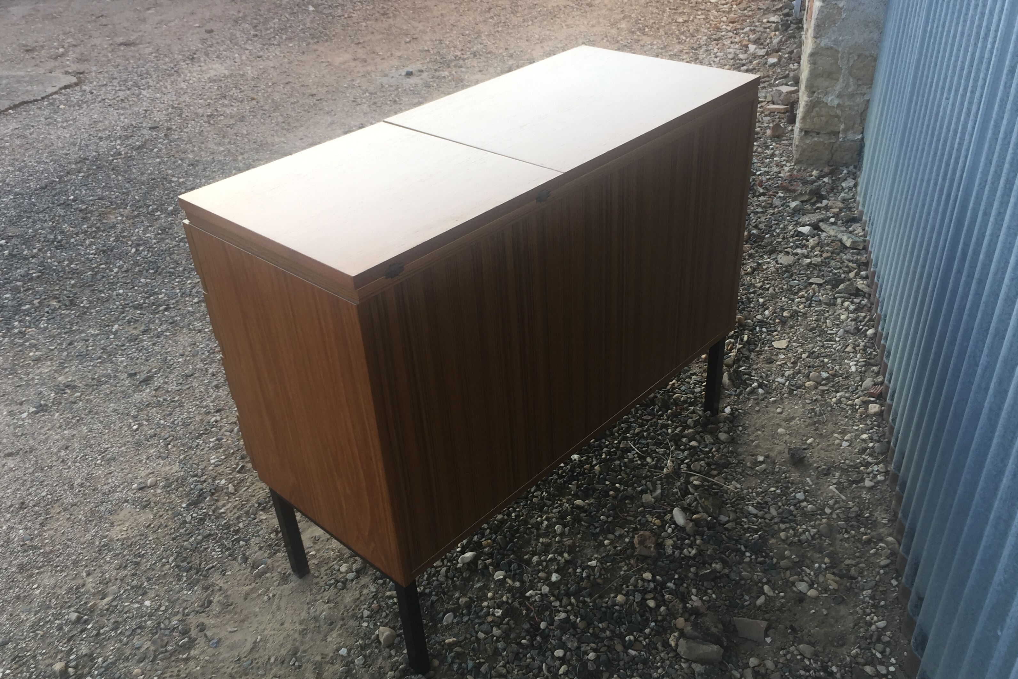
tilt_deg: -35.7
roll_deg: +2.5
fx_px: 877
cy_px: 367
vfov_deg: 42.3
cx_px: 502
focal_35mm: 31
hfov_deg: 60.3
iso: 32
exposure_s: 1/142
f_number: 2.2
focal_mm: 4.15
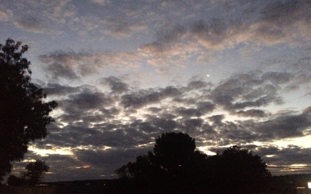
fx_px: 263
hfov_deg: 61.3
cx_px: 155
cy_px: 98
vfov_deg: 40.6
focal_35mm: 31
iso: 500
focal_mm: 4.15
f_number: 2.2
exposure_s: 1/15
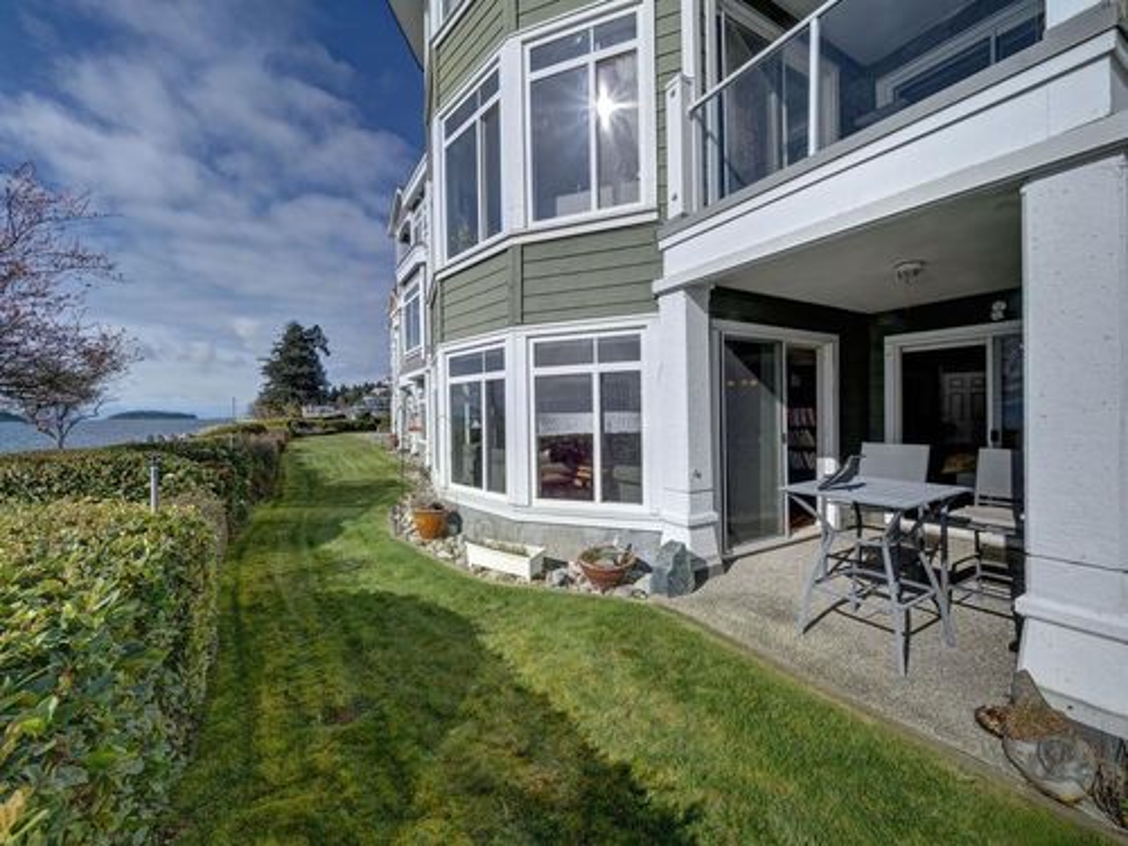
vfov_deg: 85.7
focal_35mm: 14
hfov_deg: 102.1
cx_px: 564
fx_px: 456
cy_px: 423
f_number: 11
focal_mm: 7
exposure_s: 1/800
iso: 400
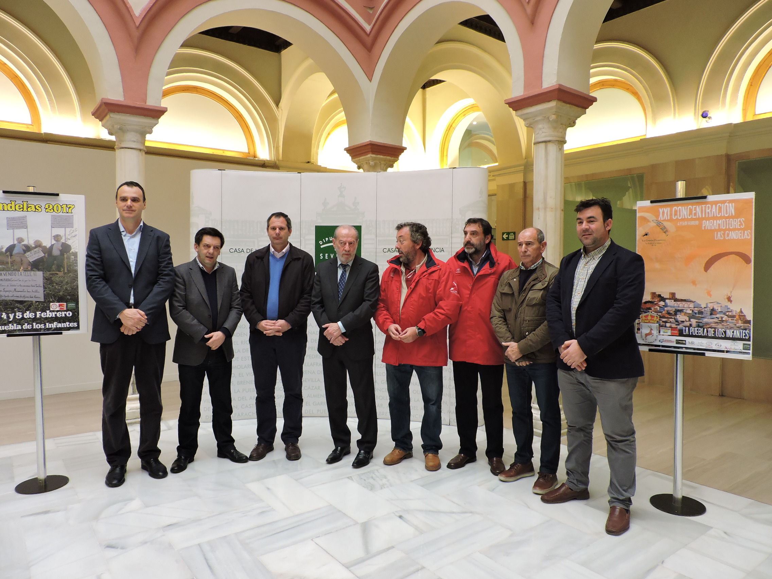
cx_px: 386
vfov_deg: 56.8
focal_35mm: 24
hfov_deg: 71.6
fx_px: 535
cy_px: 290
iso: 360
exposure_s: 1/30
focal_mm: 4.3
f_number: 3
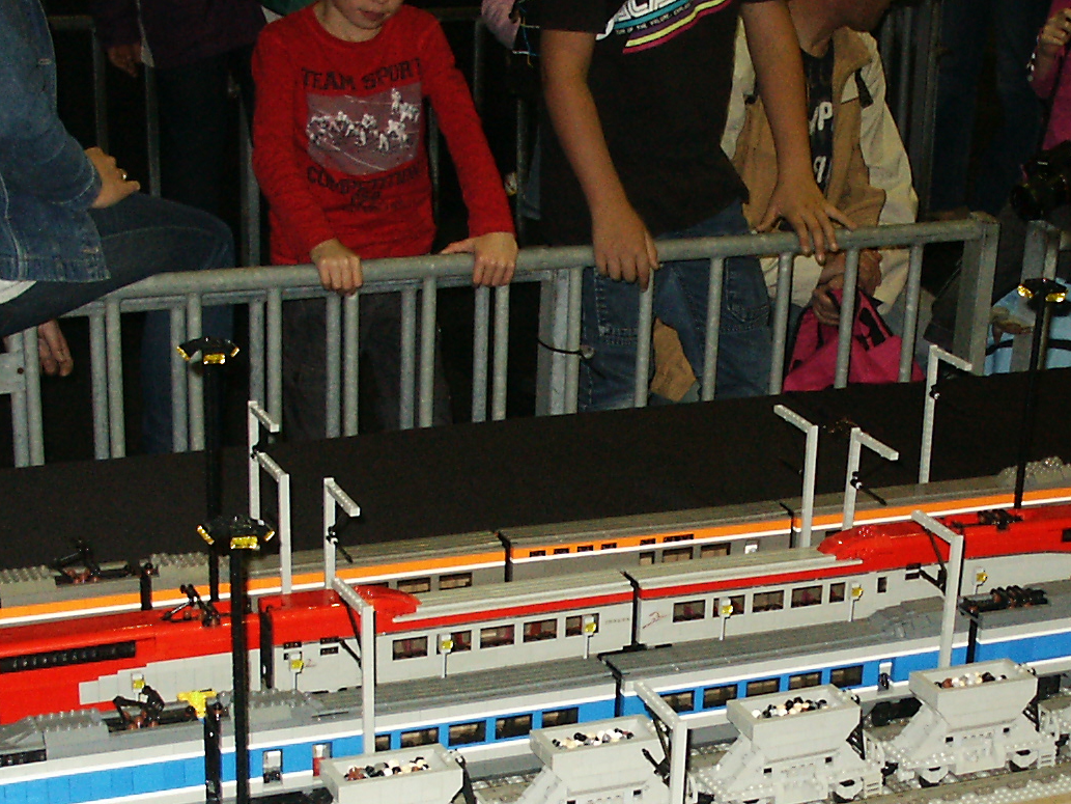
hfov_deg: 25.2
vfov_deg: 19.0
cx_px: 694
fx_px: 2383
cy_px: 626
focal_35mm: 77
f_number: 3
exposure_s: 1/45
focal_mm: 7.18
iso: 200
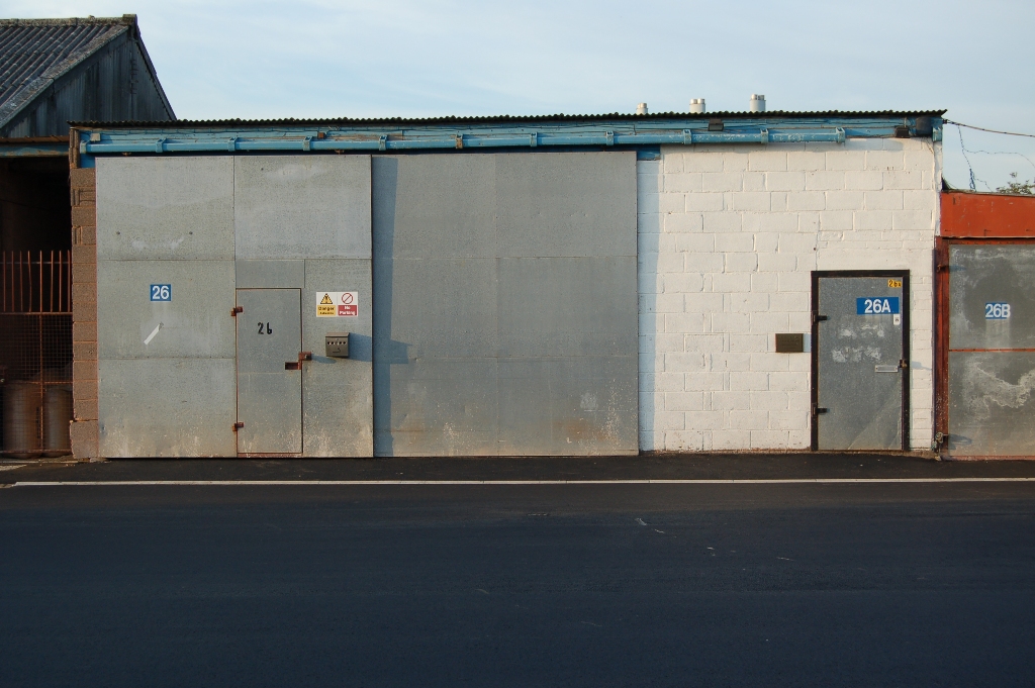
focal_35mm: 48
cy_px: 344
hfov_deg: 41.1
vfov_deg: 28.0
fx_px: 1379
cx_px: 518
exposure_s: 1/200
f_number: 7.1
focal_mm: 32
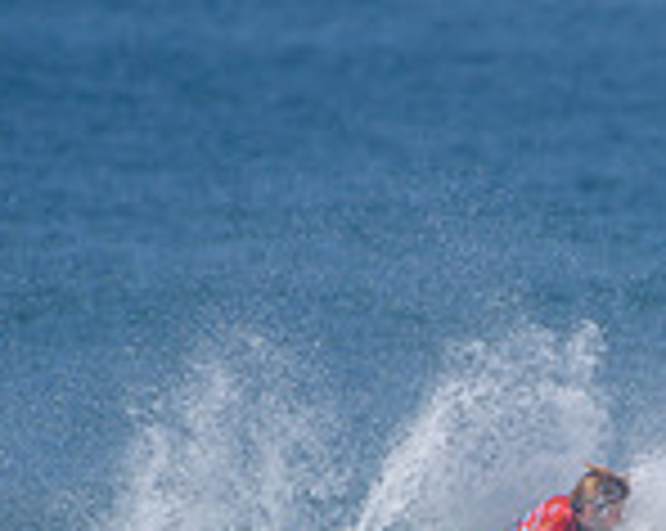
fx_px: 36299
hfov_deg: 1.1
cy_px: 677
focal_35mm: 1844
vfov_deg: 0.8
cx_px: 630
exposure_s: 1/2000
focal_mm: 500
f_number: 5.6
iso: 160
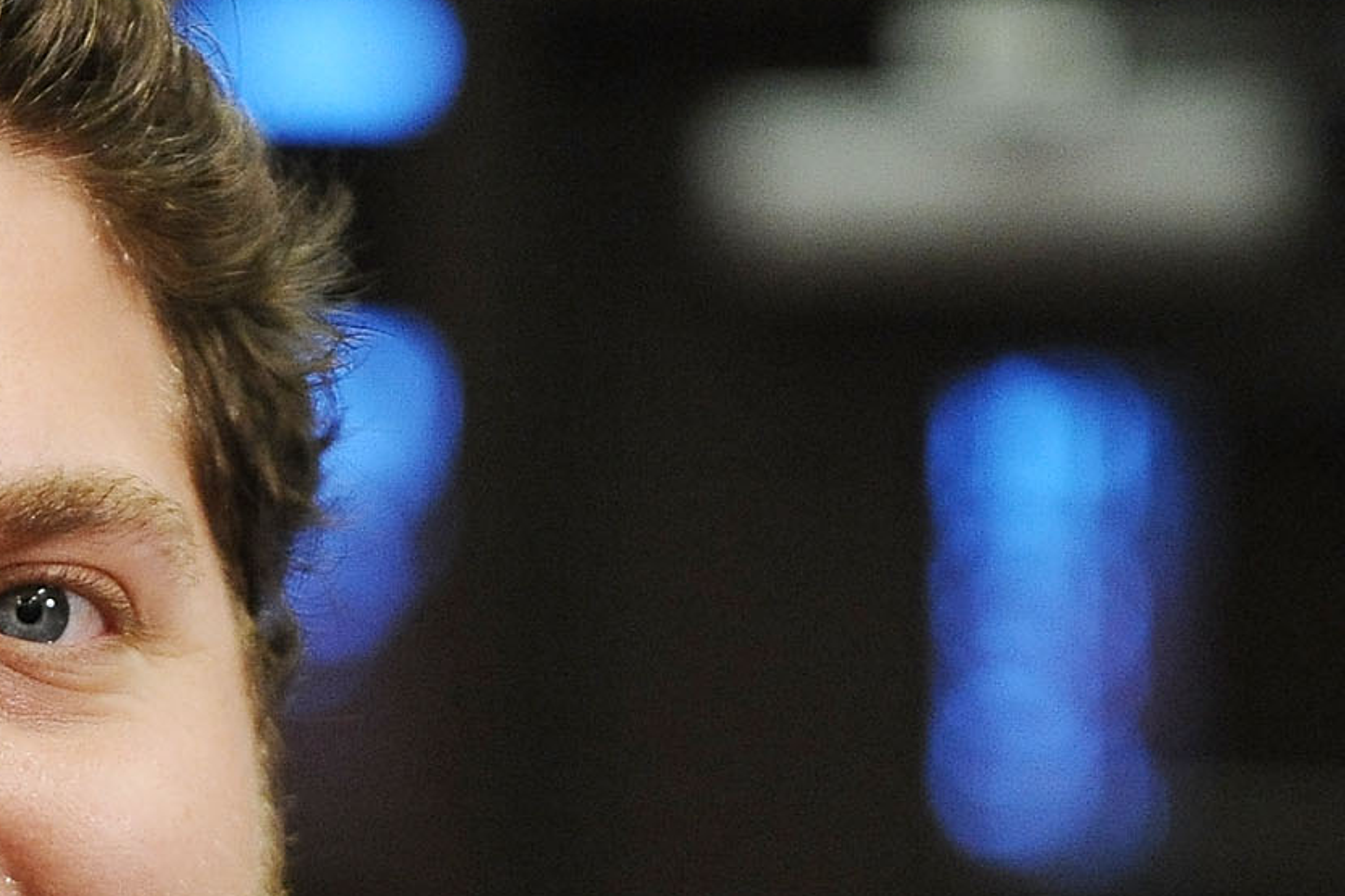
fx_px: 10757
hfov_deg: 7.1
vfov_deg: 4.8
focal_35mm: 288
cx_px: -82
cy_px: 929
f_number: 2.8
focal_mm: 80
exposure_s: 1/320
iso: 2500
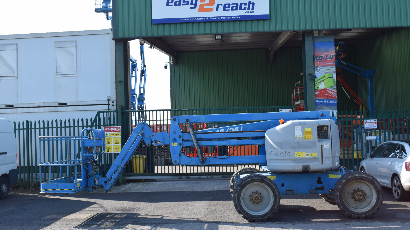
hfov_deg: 51.0
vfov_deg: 30.0
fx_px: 430
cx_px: 205
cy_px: 126
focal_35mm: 40
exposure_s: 1/250
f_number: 8
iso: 220
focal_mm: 25
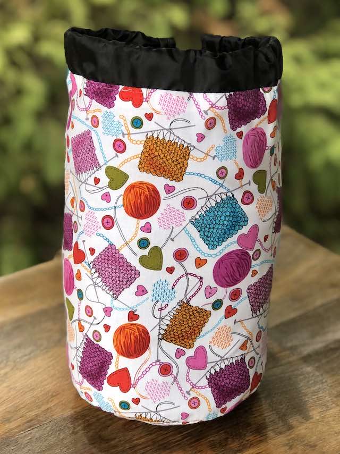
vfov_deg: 33.8
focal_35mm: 57
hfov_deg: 25.6
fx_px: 747
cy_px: 227
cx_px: 170
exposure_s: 1/30
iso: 32
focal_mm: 6.6
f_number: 2.8
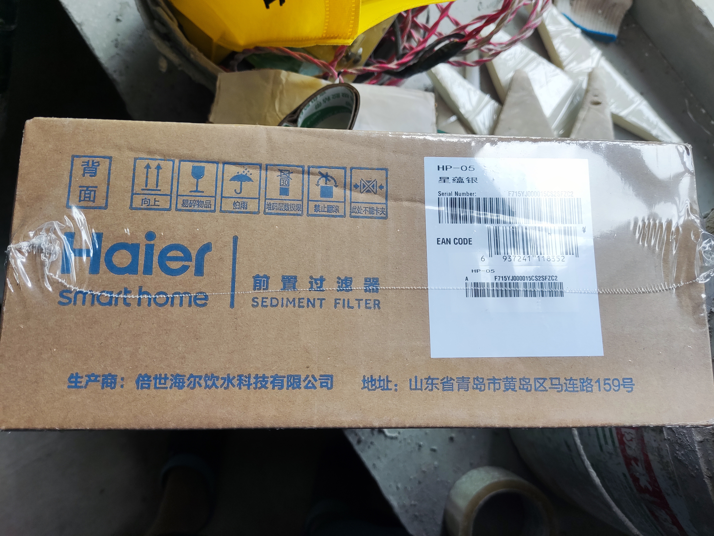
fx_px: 536
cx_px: 357
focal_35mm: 26
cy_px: 268
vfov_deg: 53.1
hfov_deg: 67.3
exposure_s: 1/100
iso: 56
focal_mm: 4.74
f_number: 1.79
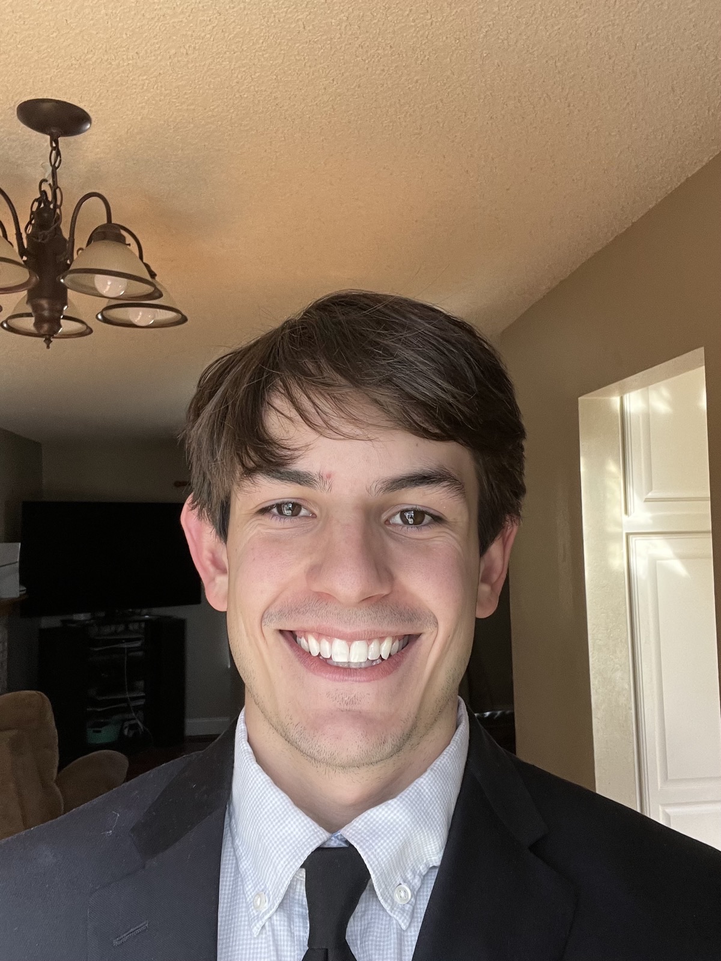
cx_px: 360
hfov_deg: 46.8
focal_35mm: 30
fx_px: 833
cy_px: 480
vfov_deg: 60.0
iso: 100
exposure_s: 1/98
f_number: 2.2
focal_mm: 2.71
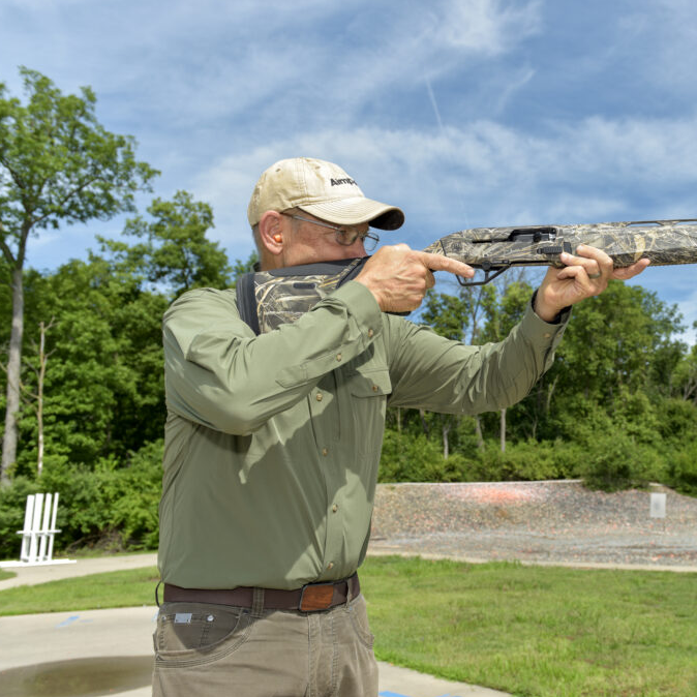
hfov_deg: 50.6
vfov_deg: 52.5
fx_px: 706
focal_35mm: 31
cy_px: 351
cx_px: 515
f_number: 5.6
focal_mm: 24
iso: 100
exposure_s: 1/500
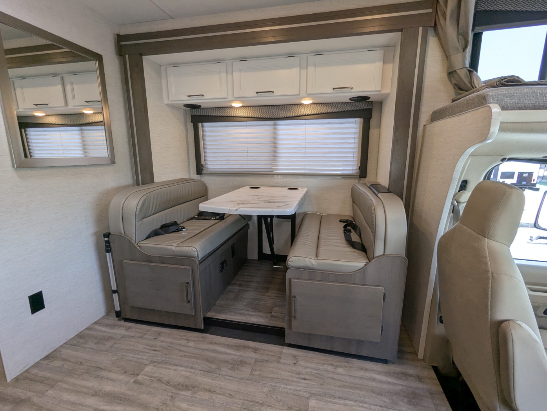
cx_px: 274
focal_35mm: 16
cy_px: 206
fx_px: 253
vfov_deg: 78.2
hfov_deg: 94.4
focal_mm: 2.35
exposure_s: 1/192
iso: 115
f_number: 2.2
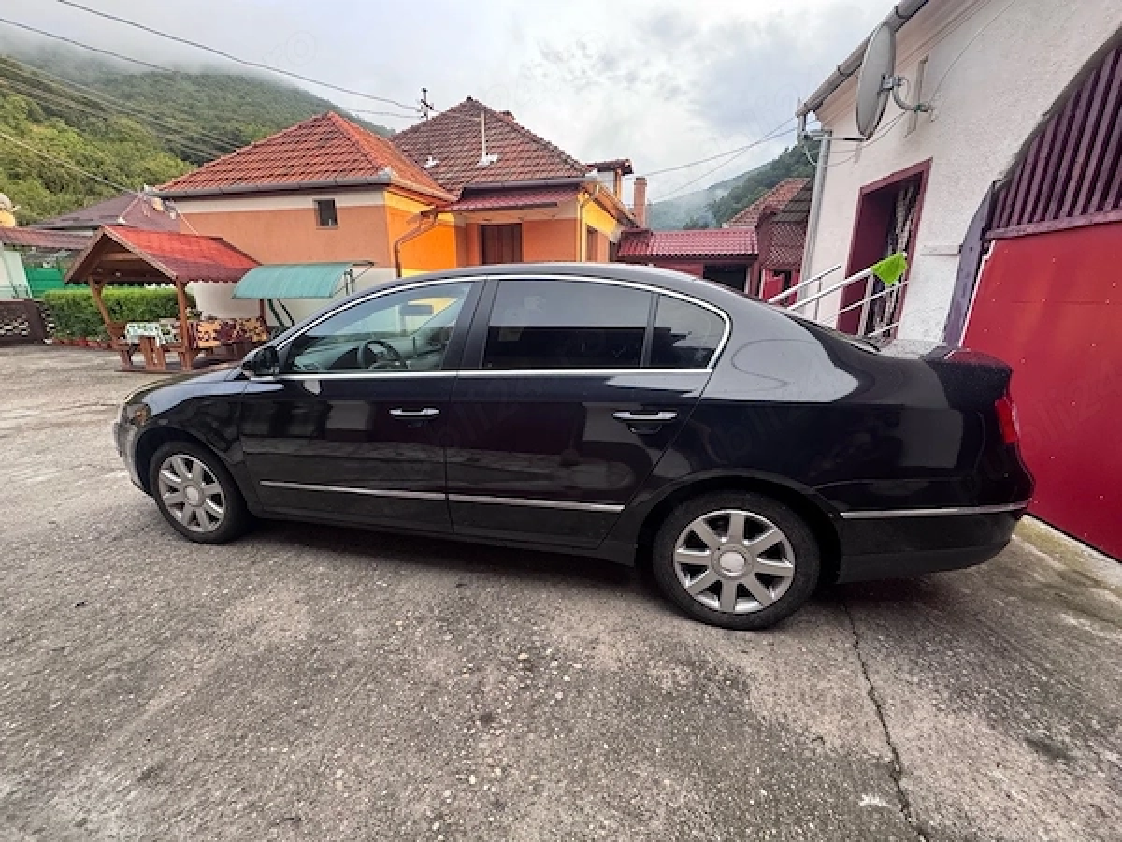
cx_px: 561
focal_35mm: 14
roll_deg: +0.9
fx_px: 454
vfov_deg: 85.7
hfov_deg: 102.1
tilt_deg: -16.2
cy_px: 421
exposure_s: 1/99
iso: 320
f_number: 2.2
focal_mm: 2.22
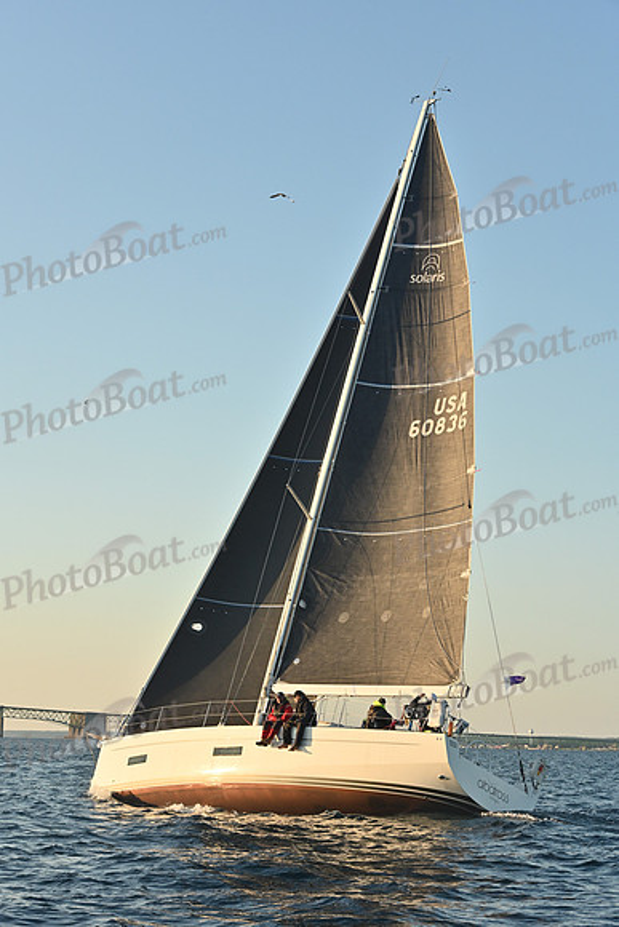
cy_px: 464
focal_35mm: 70
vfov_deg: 28.8
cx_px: 310
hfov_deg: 19.5
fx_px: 1804
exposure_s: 1/800
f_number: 9
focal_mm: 70
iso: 800
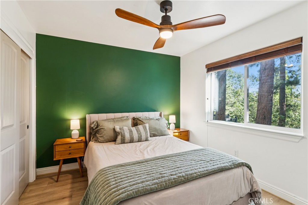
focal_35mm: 17
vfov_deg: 69.2
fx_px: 149
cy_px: 102
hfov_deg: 92.0
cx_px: 154
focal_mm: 17.4
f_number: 13
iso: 100
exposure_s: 1/2
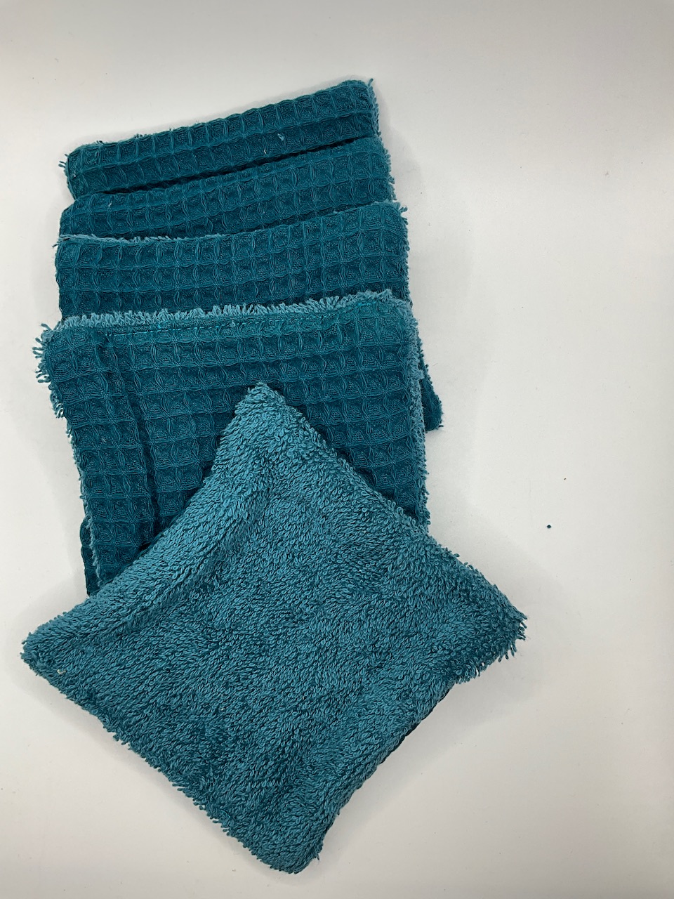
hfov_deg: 48.2
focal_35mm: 29
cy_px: 450
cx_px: 337
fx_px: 753
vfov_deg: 61.7
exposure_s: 1/122
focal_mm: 3
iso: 20
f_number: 1.8
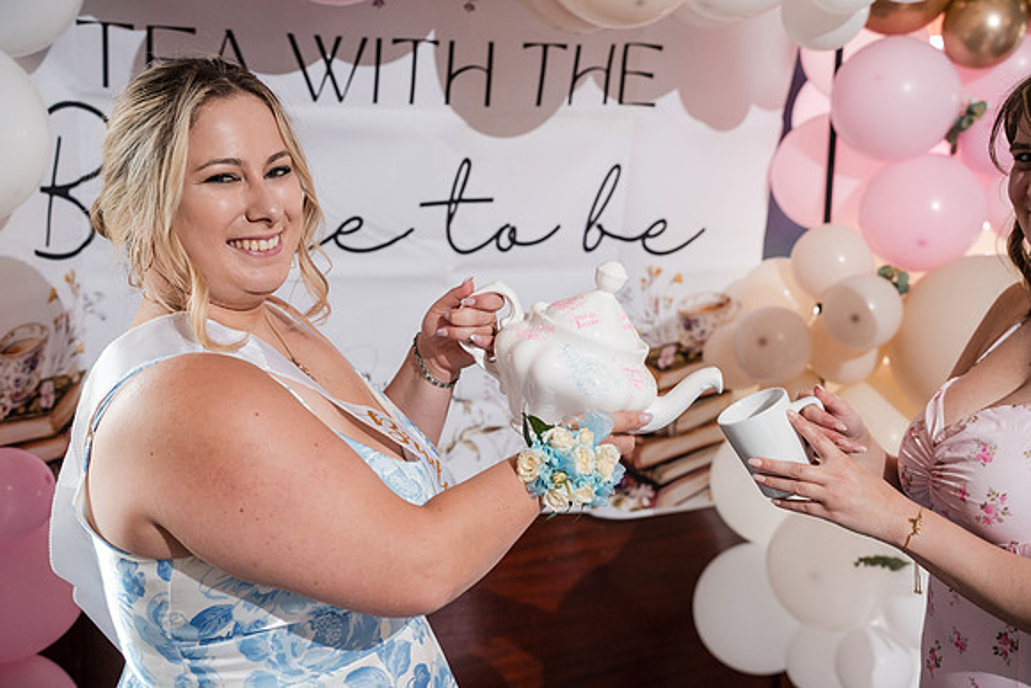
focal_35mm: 52
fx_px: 1490
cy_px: 344
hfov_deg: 38.2
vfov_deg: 26.0
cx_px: 516
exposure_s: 1/250
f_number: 4
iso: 2000
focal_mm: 52
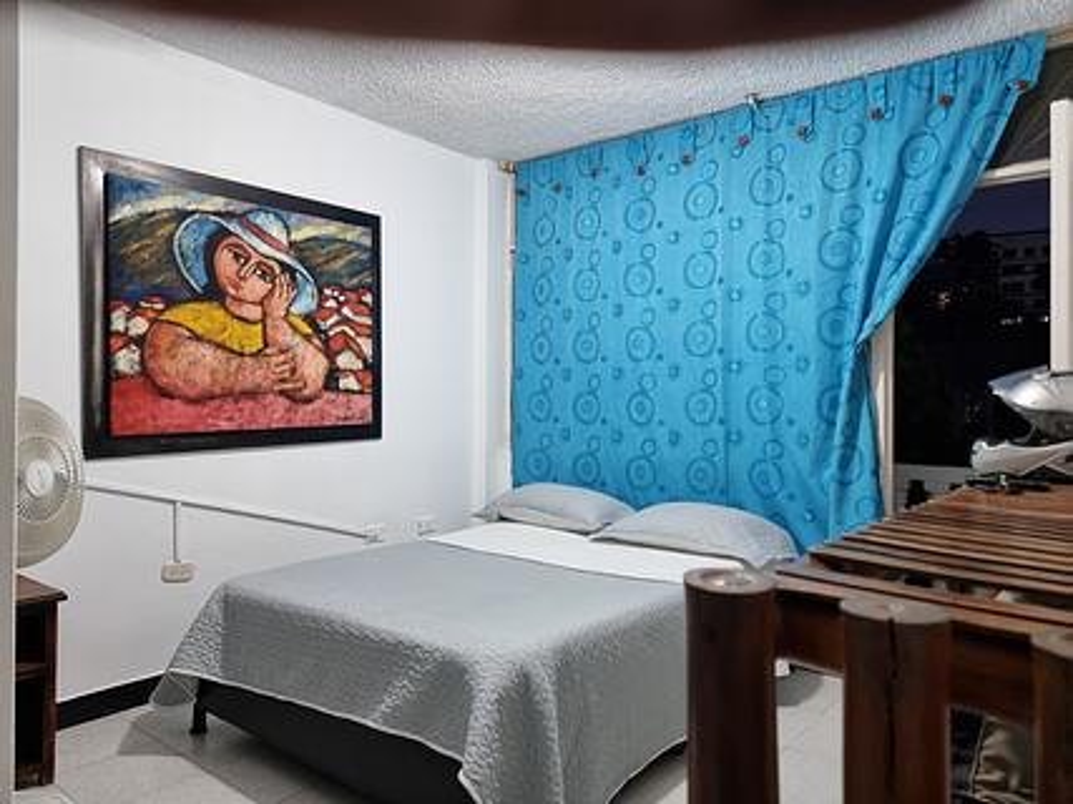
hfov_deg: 71.6
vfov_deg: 56.8
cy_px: 402
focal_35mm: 24
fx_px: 744
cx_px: 536
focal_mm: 6.7
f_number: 1.8
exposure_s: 1/40
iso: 250
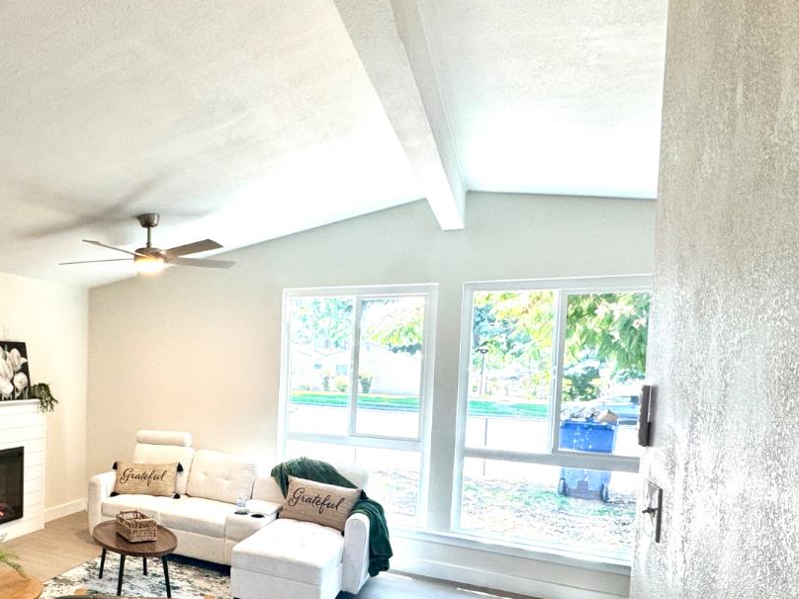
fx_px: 600
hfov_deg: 60.7
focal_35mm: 26
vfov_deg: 52.3
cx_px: 138
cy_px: 388
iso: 160
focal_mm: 2.22
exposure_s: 1/125
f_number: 2.2
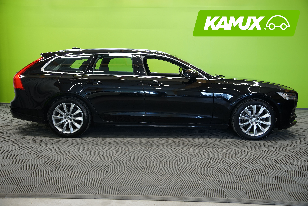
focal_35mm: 36
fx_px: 308
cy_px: 103
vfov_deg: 36.9
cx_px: 154
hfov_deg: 53.1
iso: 500
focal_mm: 36
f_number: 5
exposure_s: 1/20
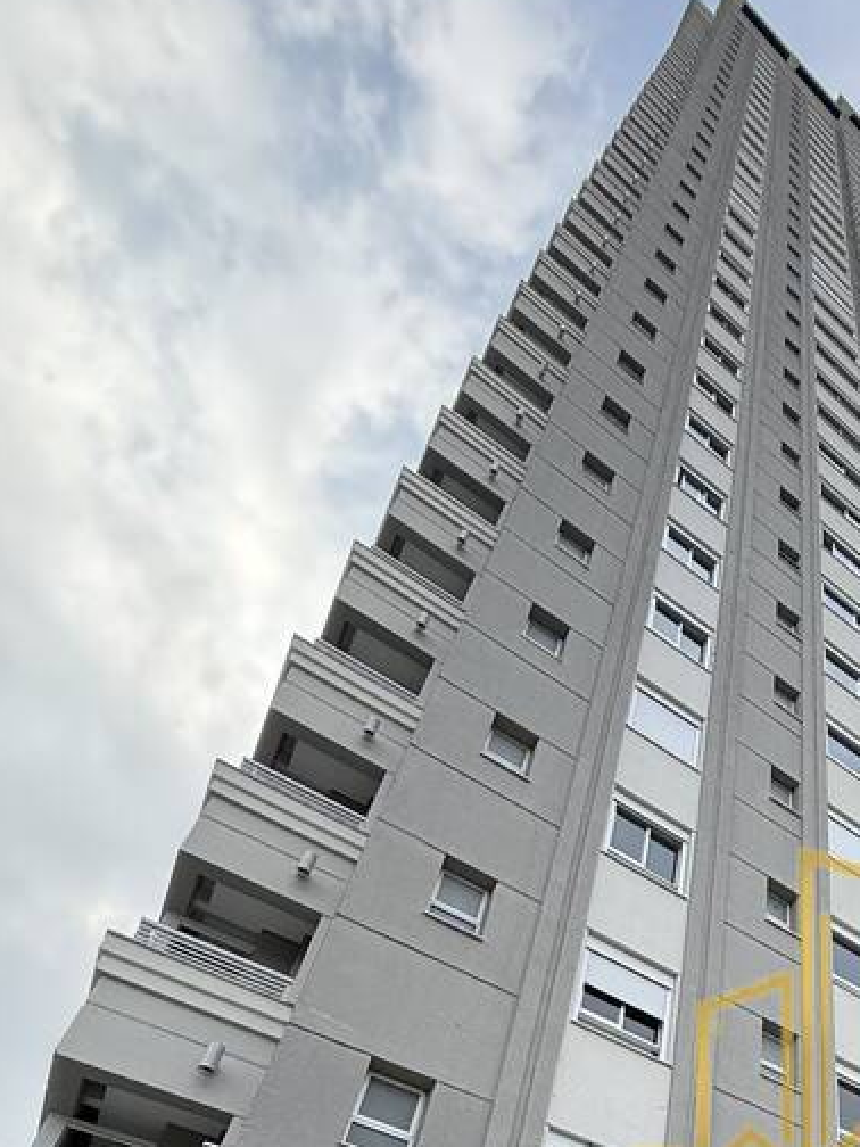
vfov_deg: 48.6
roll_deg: +1.0
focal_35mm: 30
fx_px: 994
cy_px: 1161
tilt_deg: +38.6
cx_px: 837
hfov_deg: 41.4
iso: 50
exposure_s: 1/613
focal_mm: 2.22
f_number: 2.2
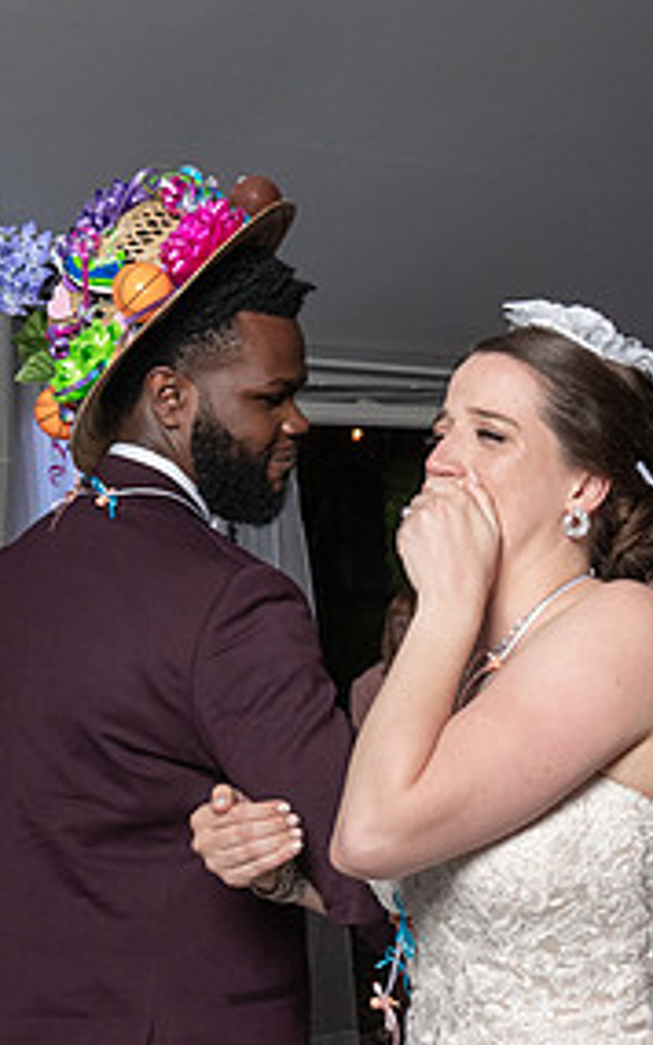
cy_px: 646
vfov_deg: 25.2
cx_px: 531
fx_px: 2336
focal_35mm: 82
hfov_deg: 15.8
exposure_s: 1/200
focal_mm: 30
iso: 1600
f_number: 5.6
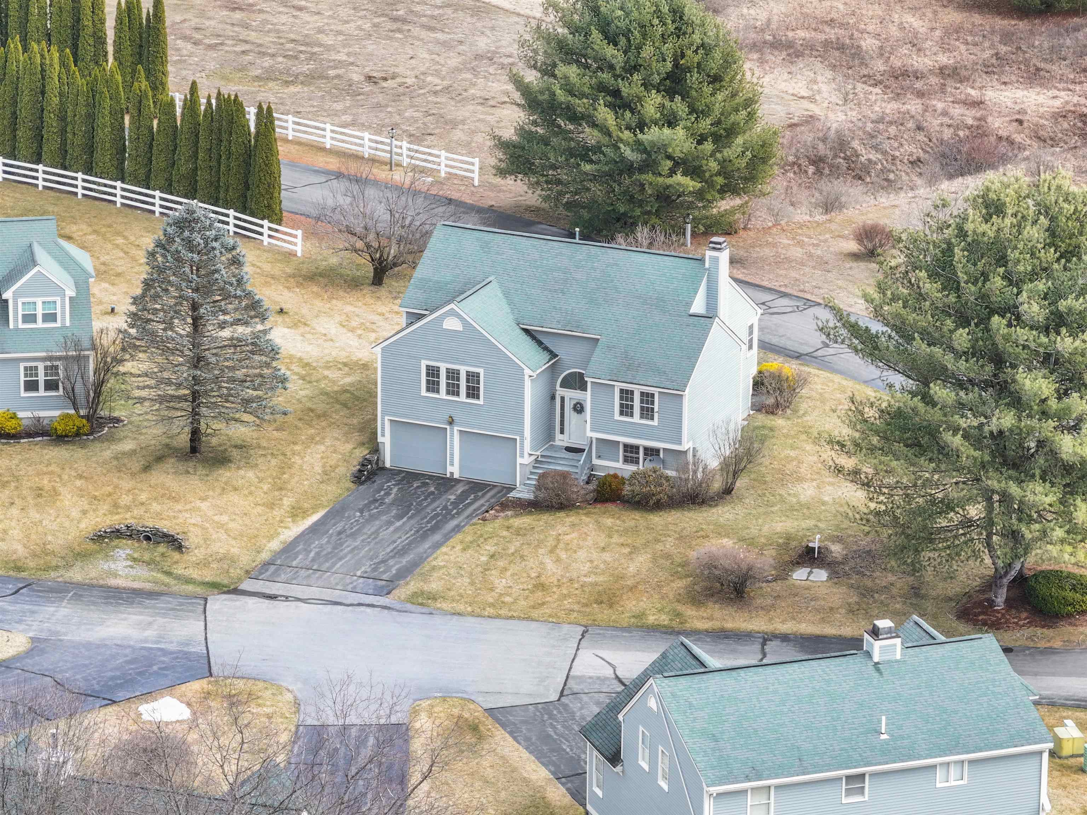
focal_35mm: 166
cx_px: 544
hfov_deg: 11.9
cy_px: 408
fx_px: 5213
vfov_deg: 8.9
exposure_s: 1/100
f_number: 3.4
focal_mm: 30.71
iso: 100
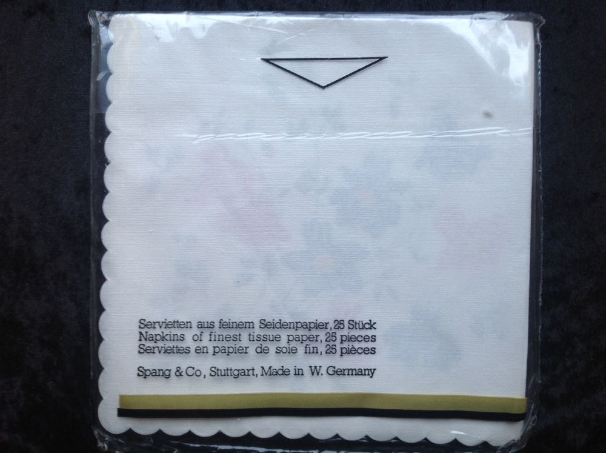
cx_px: 303
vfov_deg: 40.6
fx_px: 612
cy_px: 226
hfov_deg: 52.7
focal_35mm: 35
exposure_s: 1/15
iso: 64
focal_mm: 4.28
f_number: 2.4
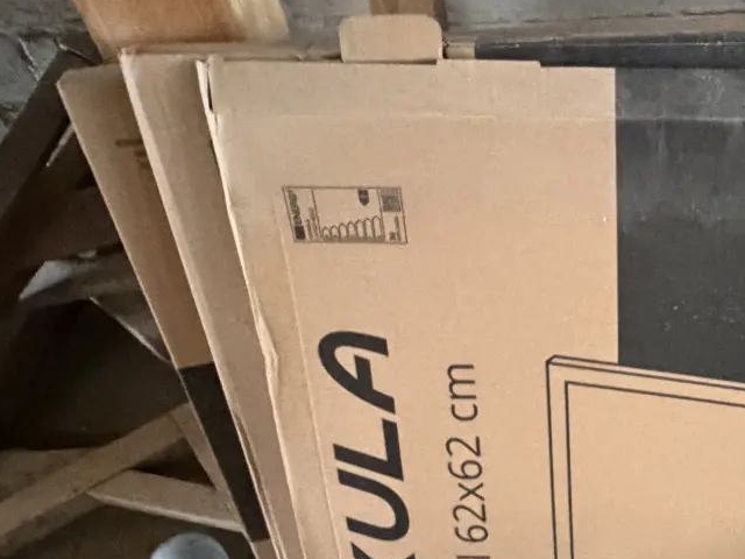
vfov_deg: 33.4
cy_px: 445
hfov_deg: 41.3
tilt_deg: -51.7
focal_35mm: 42
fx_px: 904
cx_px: 672
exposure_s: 1/33
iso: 1250
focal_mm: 2.22
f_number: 2.2
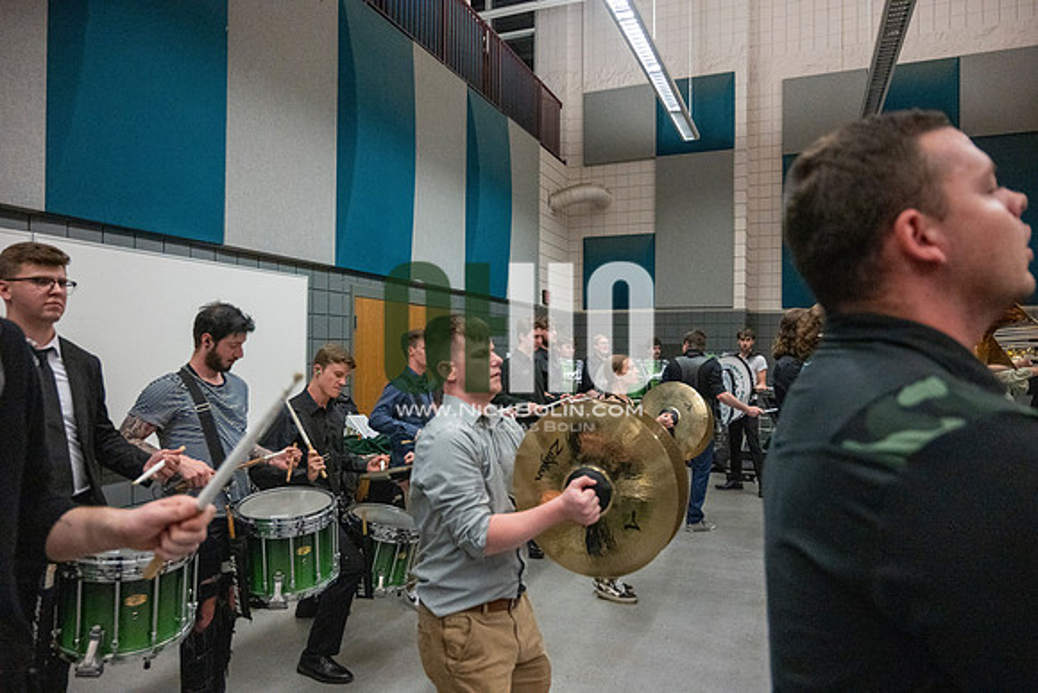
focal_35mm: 24
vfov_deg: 53.2
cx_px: 519
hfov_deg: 73.7
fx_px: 692
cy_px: 346
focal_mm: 24
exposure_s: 1/500
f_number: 4
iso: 10000
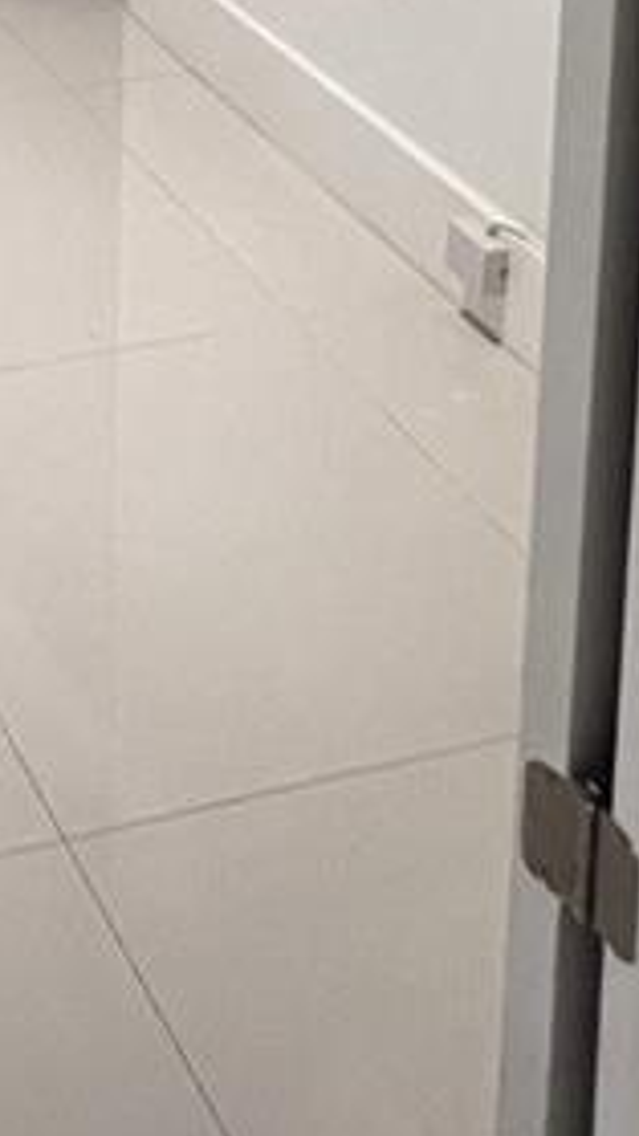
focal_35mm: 61
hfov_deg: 17.1
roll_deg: +1.2
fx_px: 1837
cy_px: -574
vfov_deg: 25.6
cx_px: -423
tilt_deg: -7.5
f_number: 1.8
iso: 200
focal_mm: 1.57
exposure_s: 1/120
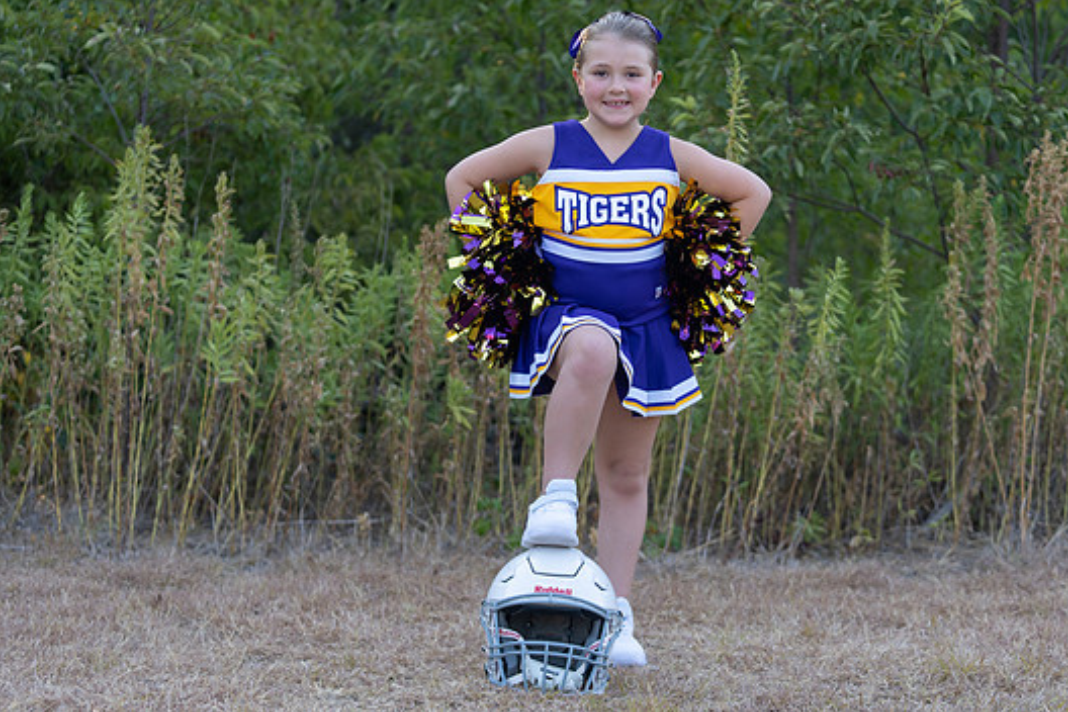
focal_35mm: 83
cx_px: 592
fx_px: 2462
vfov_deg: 16.4
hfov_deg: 24.5
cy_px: 308
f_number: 2.8
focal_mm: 70
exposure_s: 1/320
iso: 200
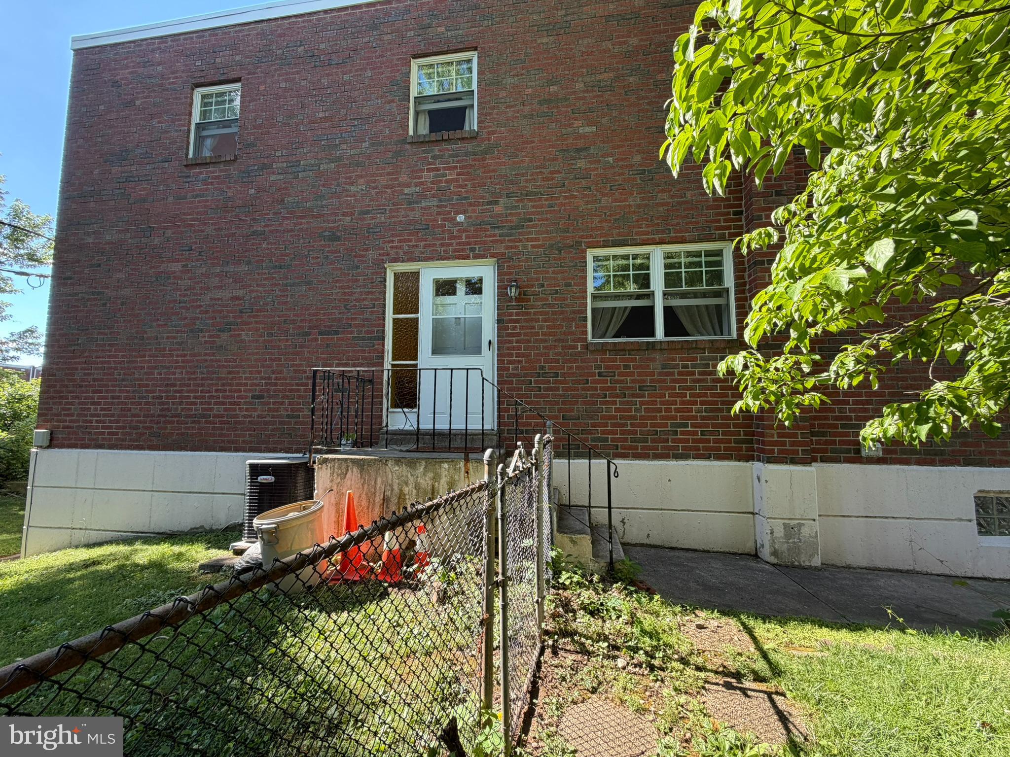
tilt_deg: +5.1
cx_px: 505
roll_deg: +0.0
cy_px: 378
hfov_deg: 102.1
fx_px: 408
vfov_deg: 85.7
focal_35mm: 14
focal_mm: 2.22
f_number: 2.2
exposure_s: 1/181
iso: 40
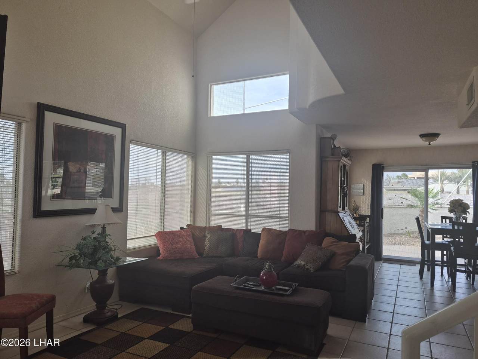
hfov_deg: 73.9
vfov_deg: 58.9
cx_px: 239
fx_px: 318
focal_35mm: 23
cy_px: 180
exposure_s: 1/120
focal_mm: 5.4
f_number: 1.8
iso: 100
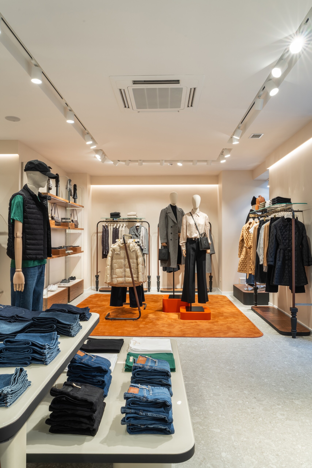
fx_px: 325
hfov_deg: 51.3
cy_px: 234
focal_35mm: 25
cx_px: 156
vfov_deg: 71.5
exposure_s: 1/2
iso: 100
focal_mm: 25
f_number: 16
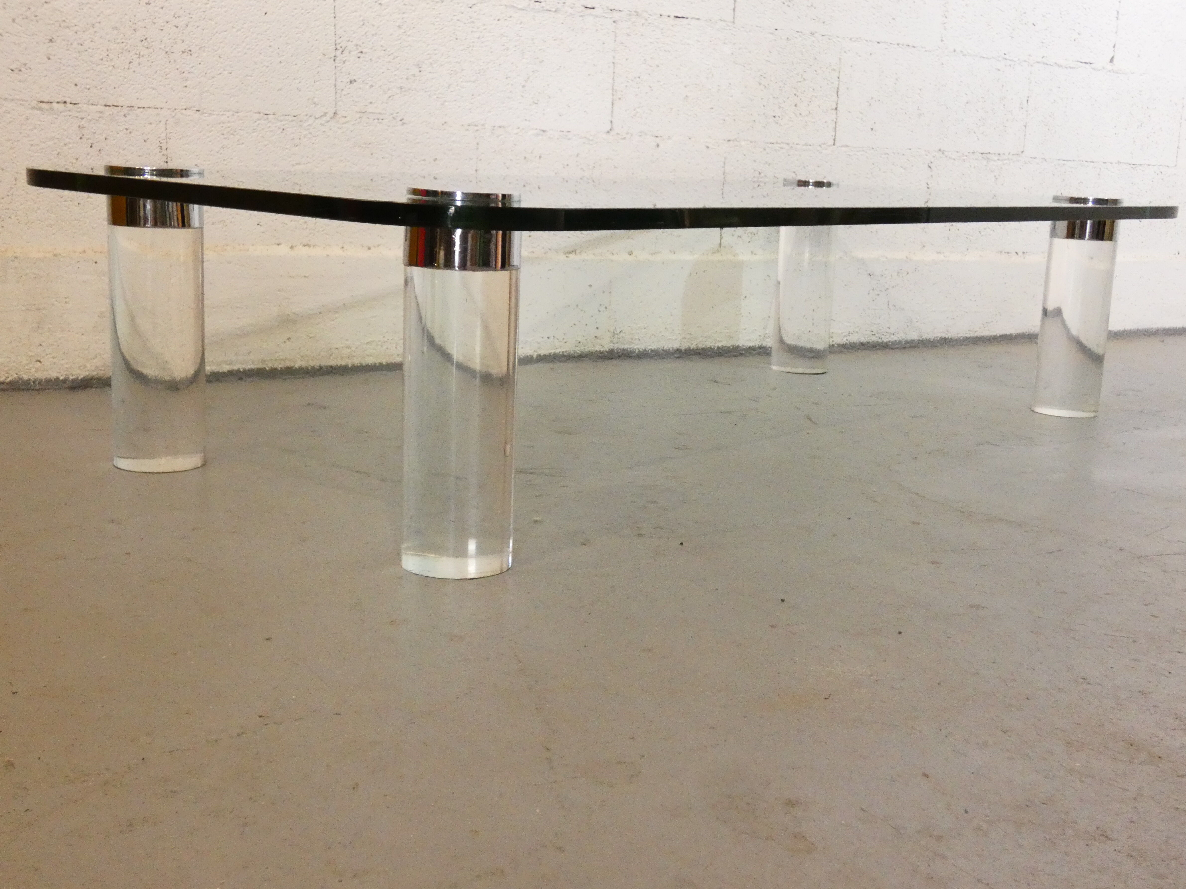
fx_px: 1370
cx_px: 605
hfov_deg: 46.8
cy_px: 444
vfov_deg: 36.0
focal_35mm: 40
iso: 1000
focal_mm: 7.1
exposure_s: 1/80
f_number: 3.6
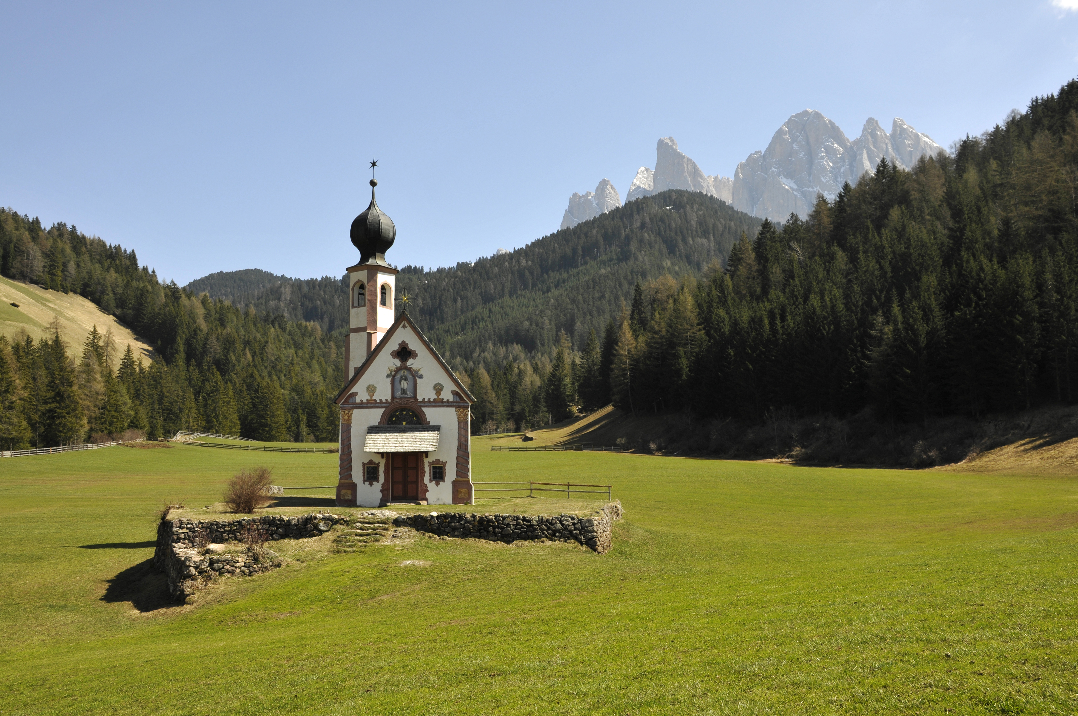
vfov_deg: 36.8
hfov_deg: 53.2
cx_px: 539
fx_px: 1077
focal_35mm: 36
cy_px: 358
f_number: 9
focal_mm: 24
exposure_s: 1/320
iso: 200
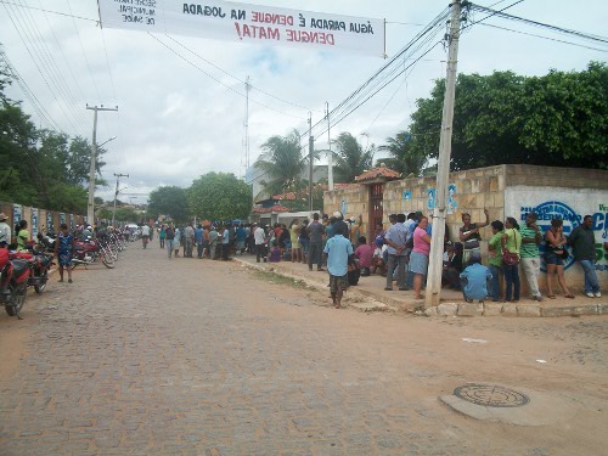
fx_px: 562
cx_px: 304
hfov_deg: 56.8
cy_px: 228
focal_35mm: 32
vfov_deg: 44.2
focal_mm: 5.7
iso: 80
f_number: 5.5
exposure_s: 1/400
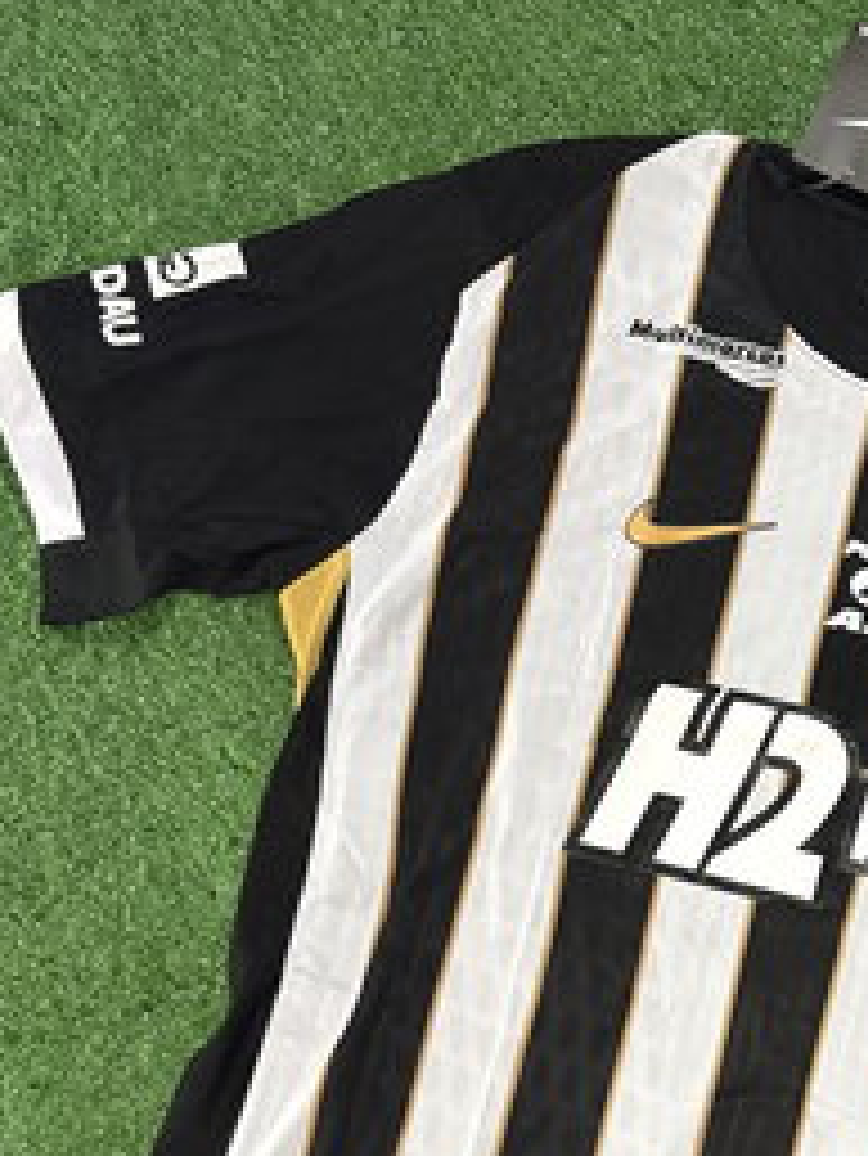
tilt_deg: -84.4
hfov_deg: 25.6
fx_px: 1804
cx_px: 890
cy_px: 969
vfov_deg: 34.2
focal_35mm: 54
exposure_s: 1/60
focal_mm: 5.96
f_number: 1.6
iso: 500
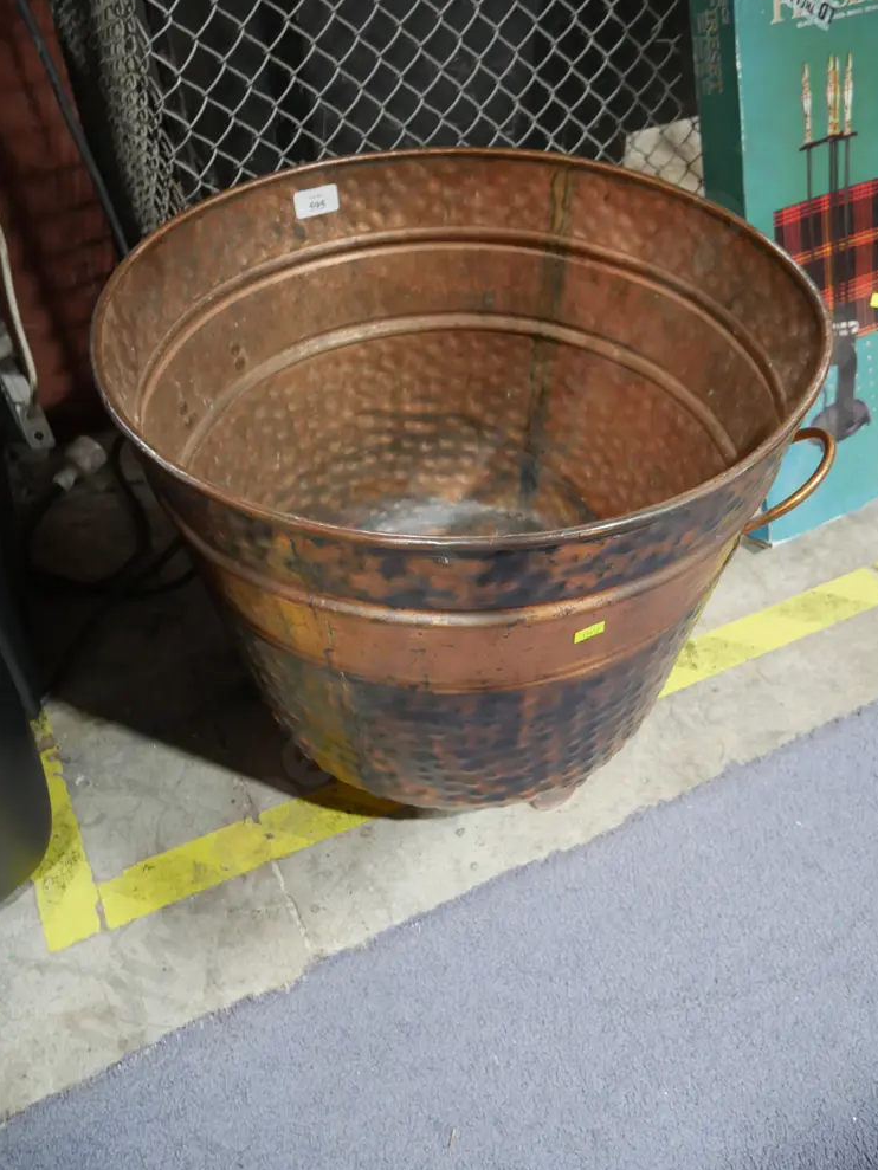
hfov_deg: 48.2
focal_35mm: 29
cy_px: 568
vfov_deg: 61.6
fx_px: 981
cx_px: 451
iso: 1000
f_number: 3.5
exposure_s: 1/60
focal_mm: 14
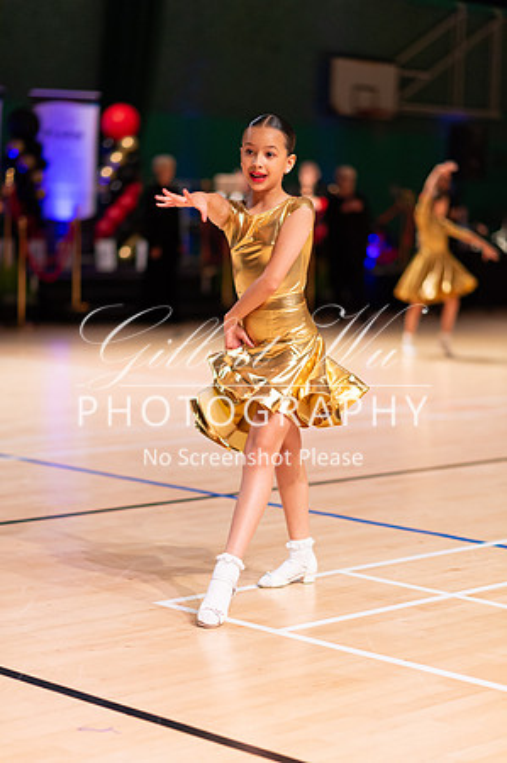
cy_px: 382
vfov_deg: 23.9
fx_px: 1800
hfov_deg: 16.0
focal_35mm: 85
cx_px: 254
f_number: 1.8
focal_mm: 85
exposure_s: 1/1000
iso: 3200
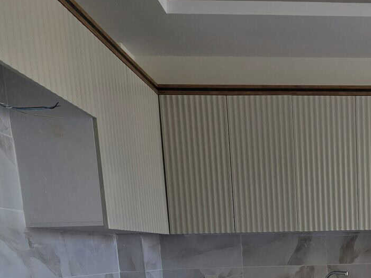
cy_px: 316
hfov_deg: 43.8
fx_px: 407
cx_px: 347
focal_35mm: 38
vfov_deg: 32.5
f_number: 1.9
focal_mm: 2.2
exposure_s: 1/359
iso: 160
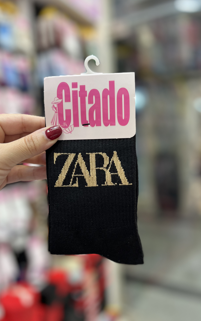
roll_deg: +3.7
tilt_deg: -3.6
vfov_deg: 66.5
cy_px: 158
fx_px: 245
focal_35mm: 28
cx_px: 96
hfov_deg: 44.5
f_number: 1.6
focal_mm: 5.1
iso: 80
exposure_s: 1/100
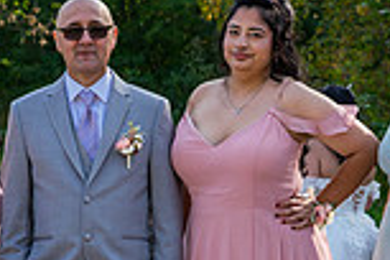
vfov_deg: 6.1
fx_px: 2416
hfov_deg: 9.2
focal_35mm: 223
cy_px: 292
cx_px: 87
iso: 250
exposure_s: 1/250
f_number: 5
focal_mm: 59
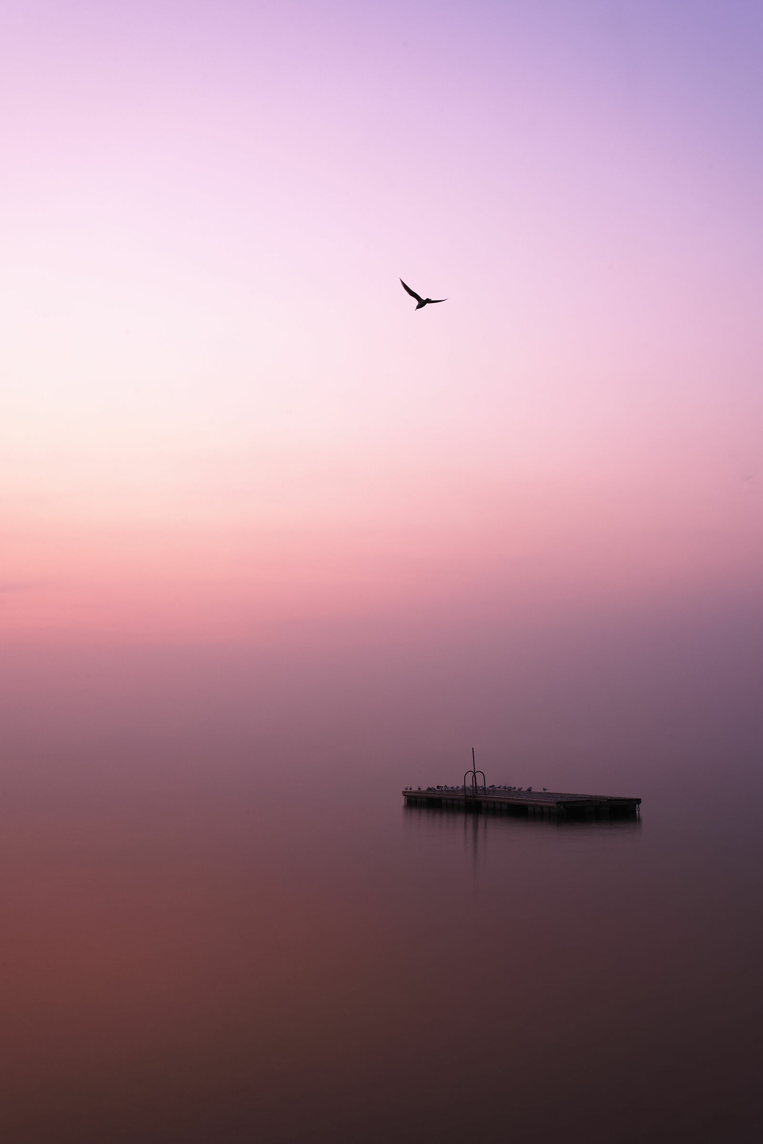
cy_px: 572
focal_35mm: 35
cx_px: 382
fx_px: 1113
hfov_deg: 37.9
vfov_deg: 54.4
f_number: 16
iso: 50
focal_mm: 35
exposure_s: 4
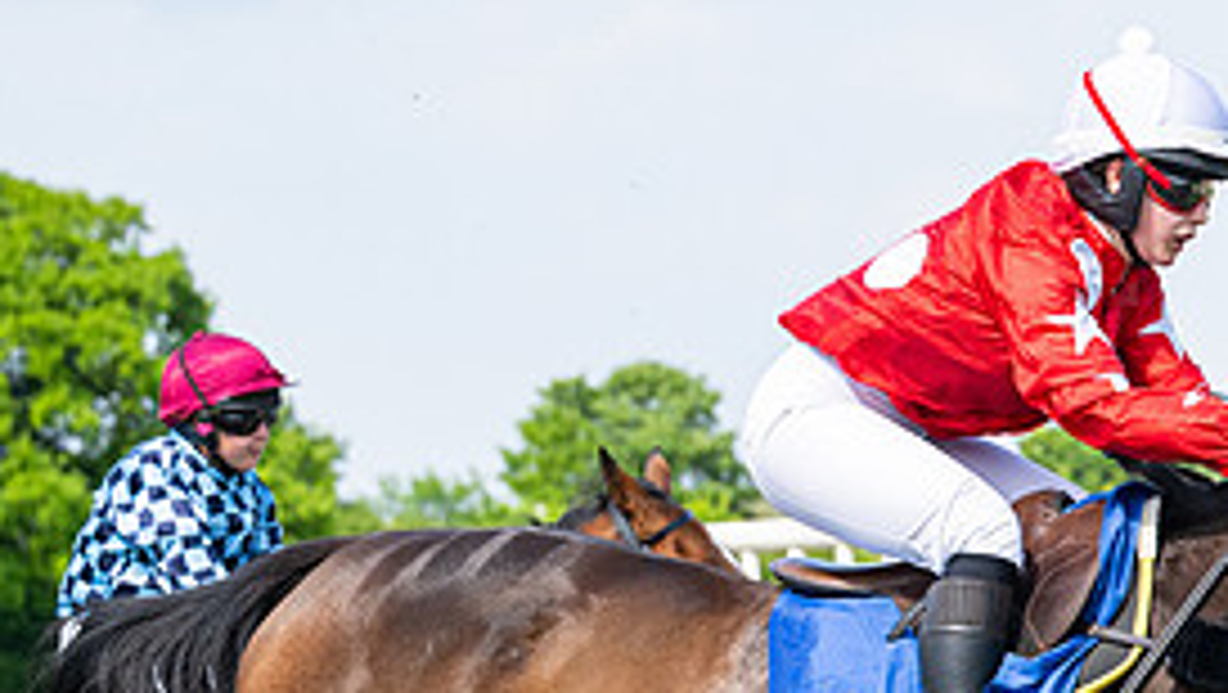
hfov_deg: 9.2
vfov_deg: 5.2
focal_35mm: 232
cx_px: 1115
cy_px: 1088
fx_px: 7559
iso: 400
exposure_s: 1/2500
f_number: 4
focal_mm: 70
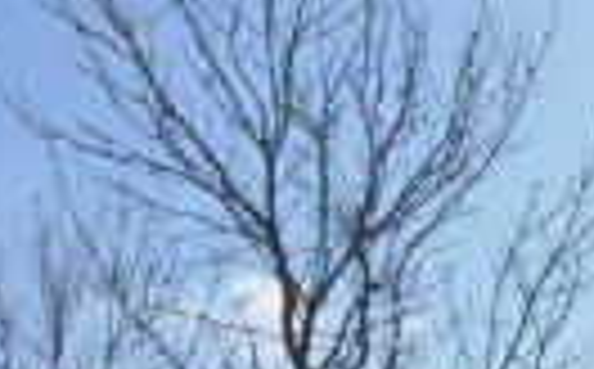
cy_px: 317
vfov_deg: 10.6
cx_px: 925
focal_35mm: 123
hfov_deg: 15.5
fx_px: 1988
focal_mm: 7.5
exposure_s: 1/395
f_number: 6.8
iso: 50
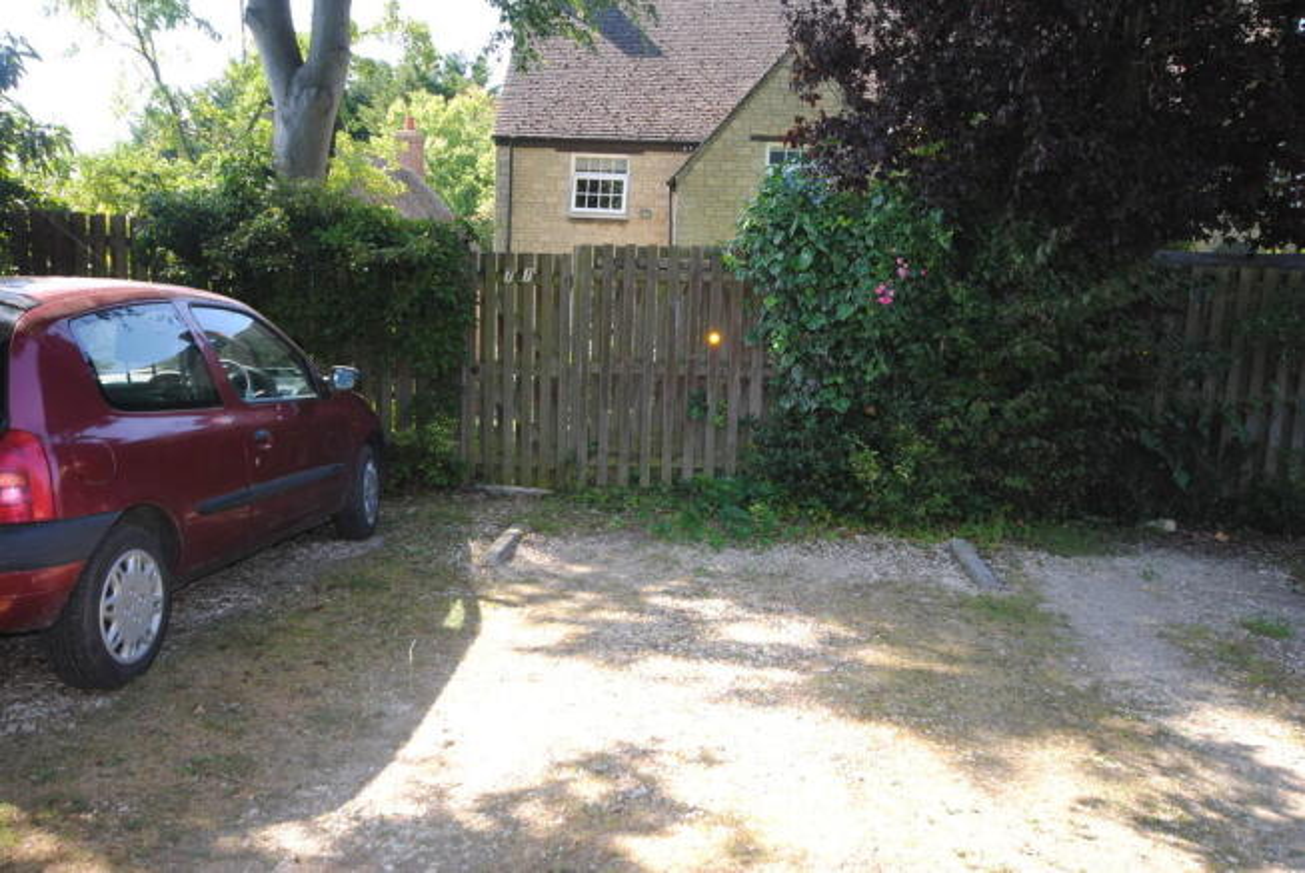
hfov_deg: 61.9
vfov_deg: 43.7
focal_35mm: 30
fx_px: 1089
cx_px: 652
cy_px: 436
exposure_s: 1/80
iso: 200
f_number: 5.6
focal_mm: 20
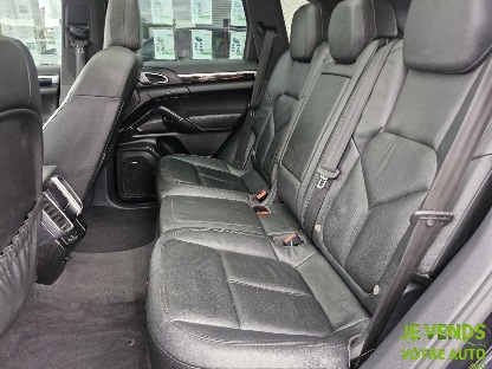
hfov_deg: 73.9
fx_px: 327
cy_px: 184
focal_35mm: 23
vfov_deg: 58.9
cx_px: 246
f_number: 1.8
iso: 640
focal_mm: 5.54
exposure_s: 1/100
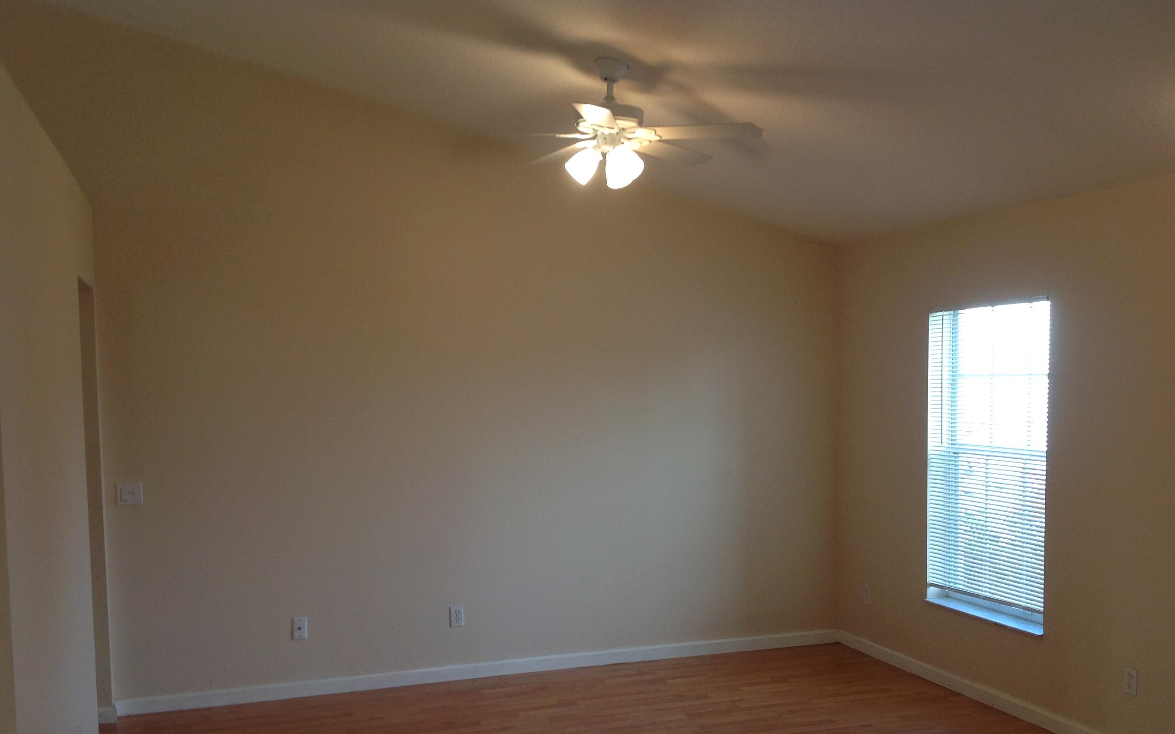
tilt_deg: -6.1
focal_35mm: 38
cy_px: 447
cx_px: 587
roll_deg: +1.3
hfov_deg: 51.5
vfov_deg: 33.5
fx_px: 1217
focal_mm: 4.28
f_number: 2.4
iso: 64
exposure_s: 1/40
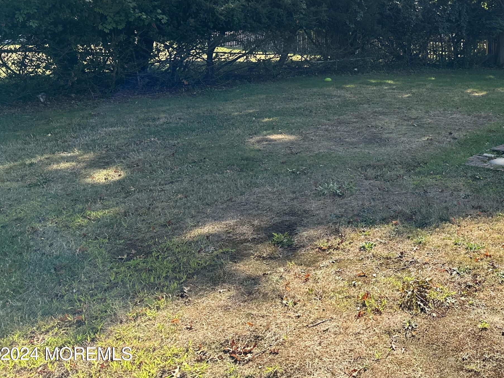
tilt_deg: -3.3
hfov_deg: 44.4
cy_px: 68
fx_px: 582
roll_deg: +0.0
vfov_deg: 34.7
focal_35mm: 40
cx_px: 406
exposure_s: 1/1050
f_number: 1.78
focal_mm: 6.86
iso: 80
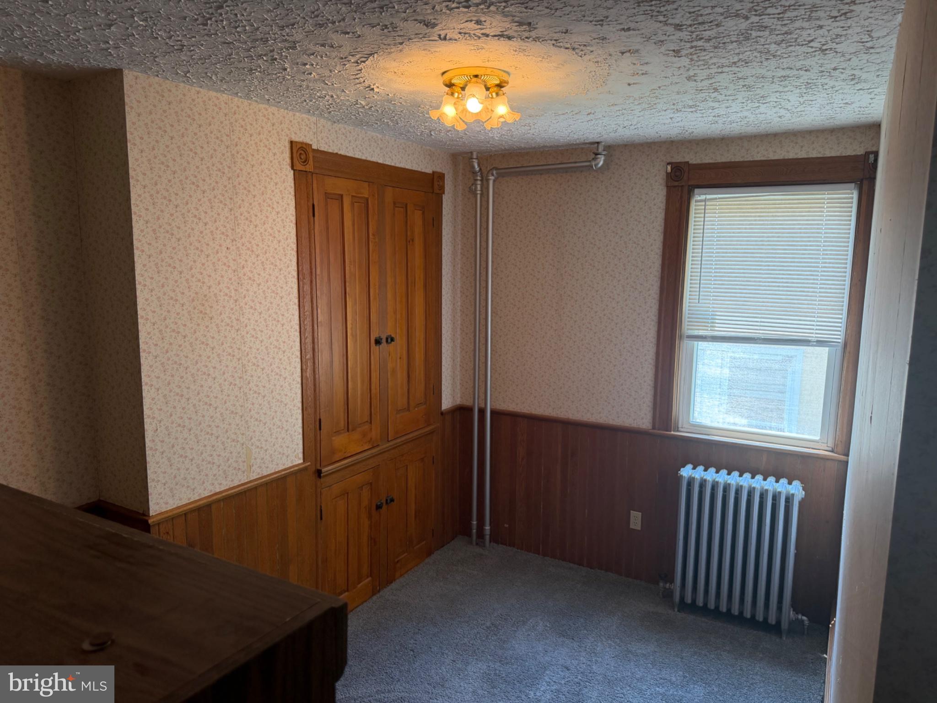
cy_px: 352
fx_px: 650
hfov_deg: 71.6
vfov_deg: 56.8
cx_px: 468
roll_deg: -0.5
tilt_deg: -7.7
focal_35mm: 24
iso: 250
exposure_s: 1/120
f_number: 1.78
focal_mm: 6.76
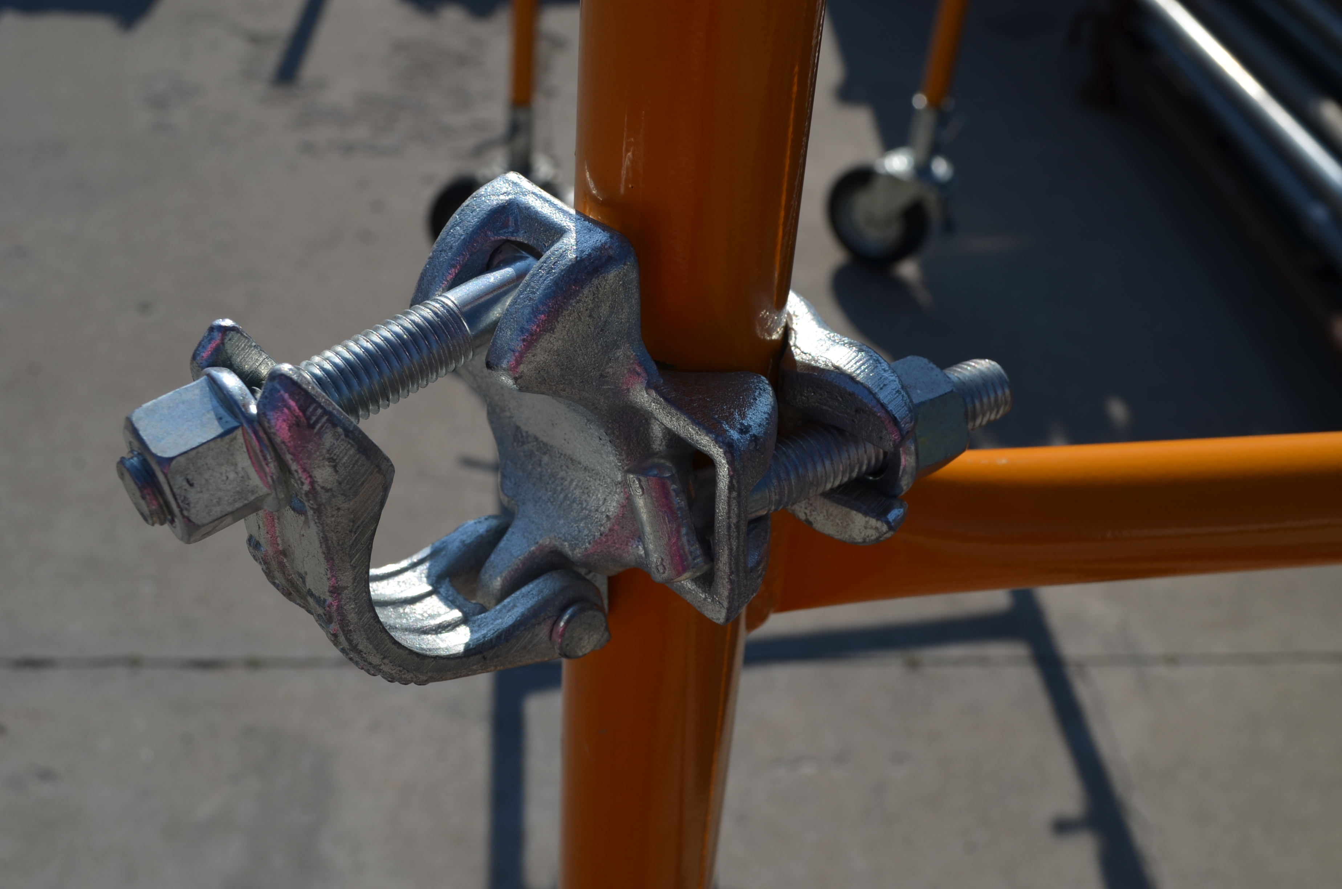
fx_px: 1562
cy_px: 444
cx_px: 671
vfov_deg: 31.8
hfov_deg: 46.5
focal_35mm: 42
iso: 100
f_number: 8
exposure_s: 1/160
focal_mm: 28
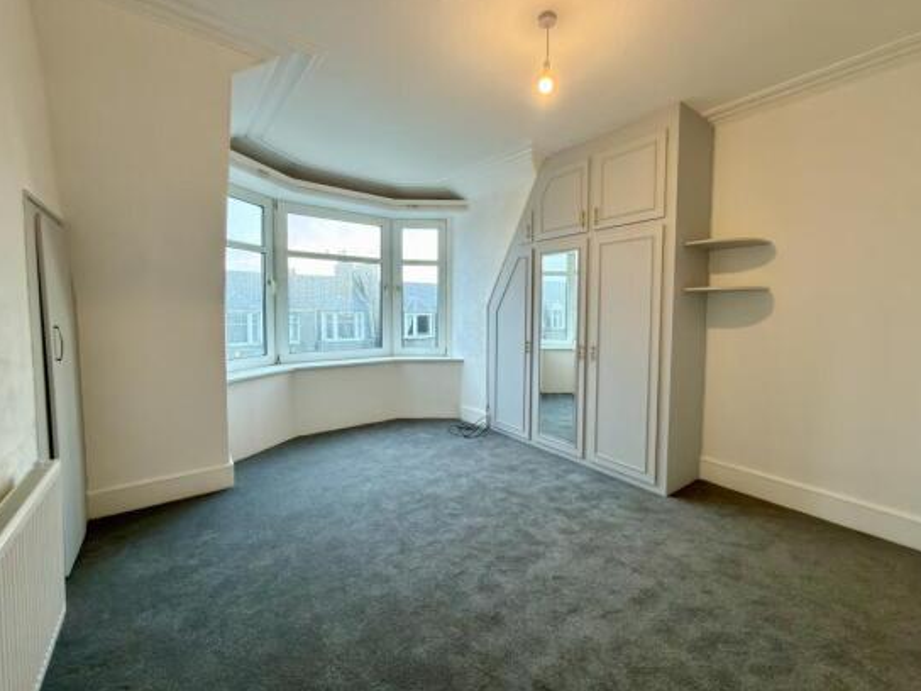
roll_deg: +0.1
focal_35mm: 15
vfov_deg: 81.7
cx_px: 483
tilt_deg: -3.3
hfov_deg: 98.1
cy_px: 331
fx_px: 399
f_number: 2.2
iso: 100
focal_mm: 2.22
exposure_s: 1/30
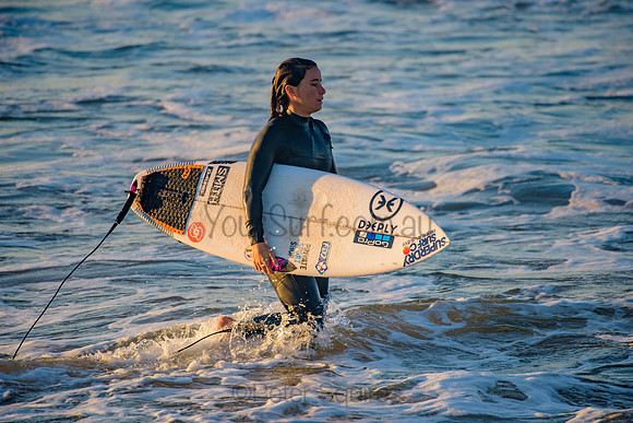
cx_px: 316
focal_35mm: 500
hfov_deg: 4.1
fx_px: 8793
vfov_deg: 2.8
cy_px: 212
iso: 400
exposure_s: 1/1250
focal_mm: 500
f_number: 5.6
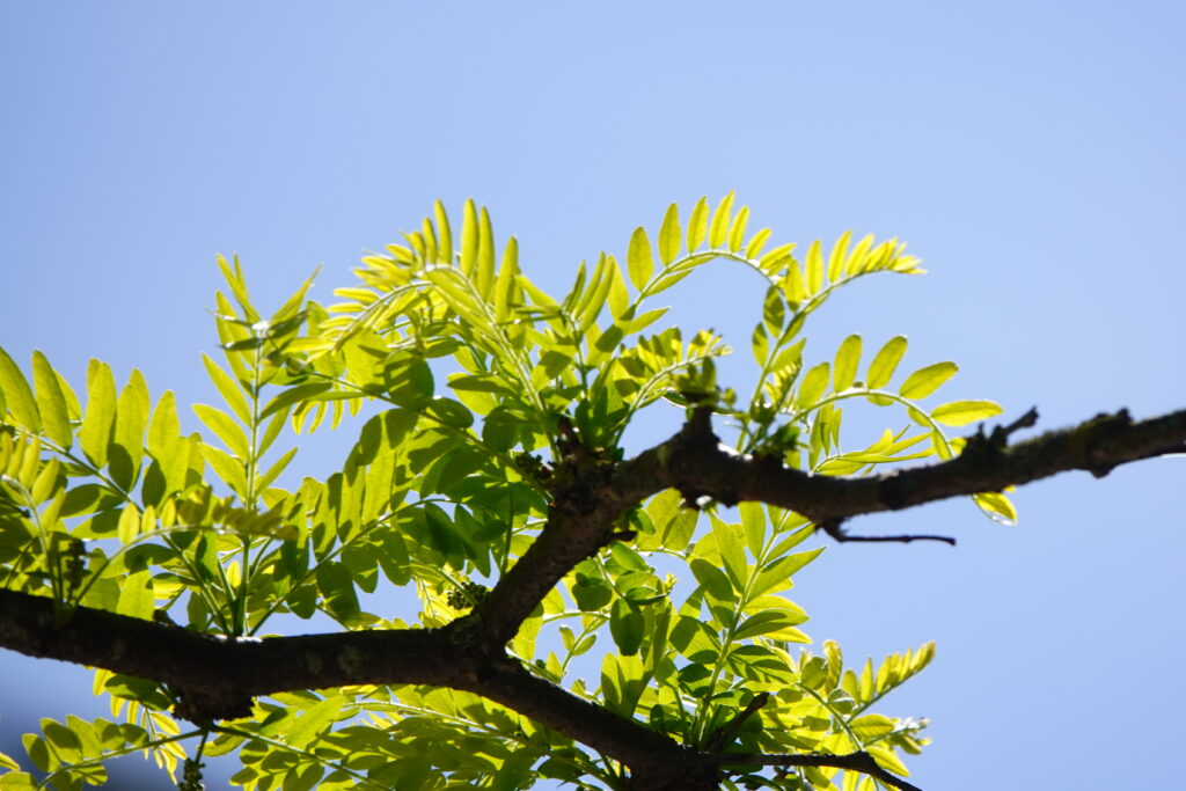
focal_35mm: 600
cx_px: 593
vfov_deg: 2.3
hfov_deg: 3.4
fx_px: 19768
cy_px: 396
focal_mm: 220
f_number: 4.5
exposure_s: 1/1000
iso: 100
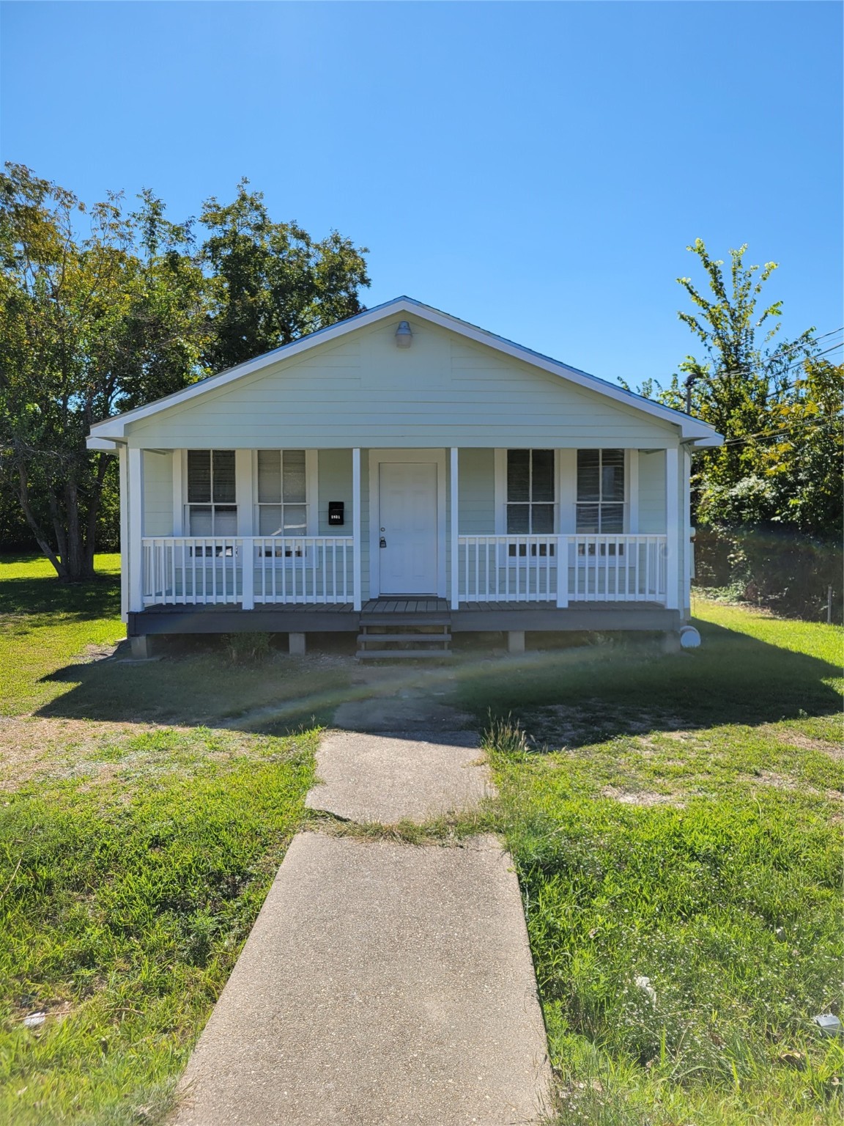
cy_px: 563
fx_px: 845
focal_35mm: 26
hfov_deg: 53.1
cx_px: 422
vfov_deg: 67.3
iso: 40
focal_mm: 5.4
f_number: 1.8
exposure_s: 1/2157
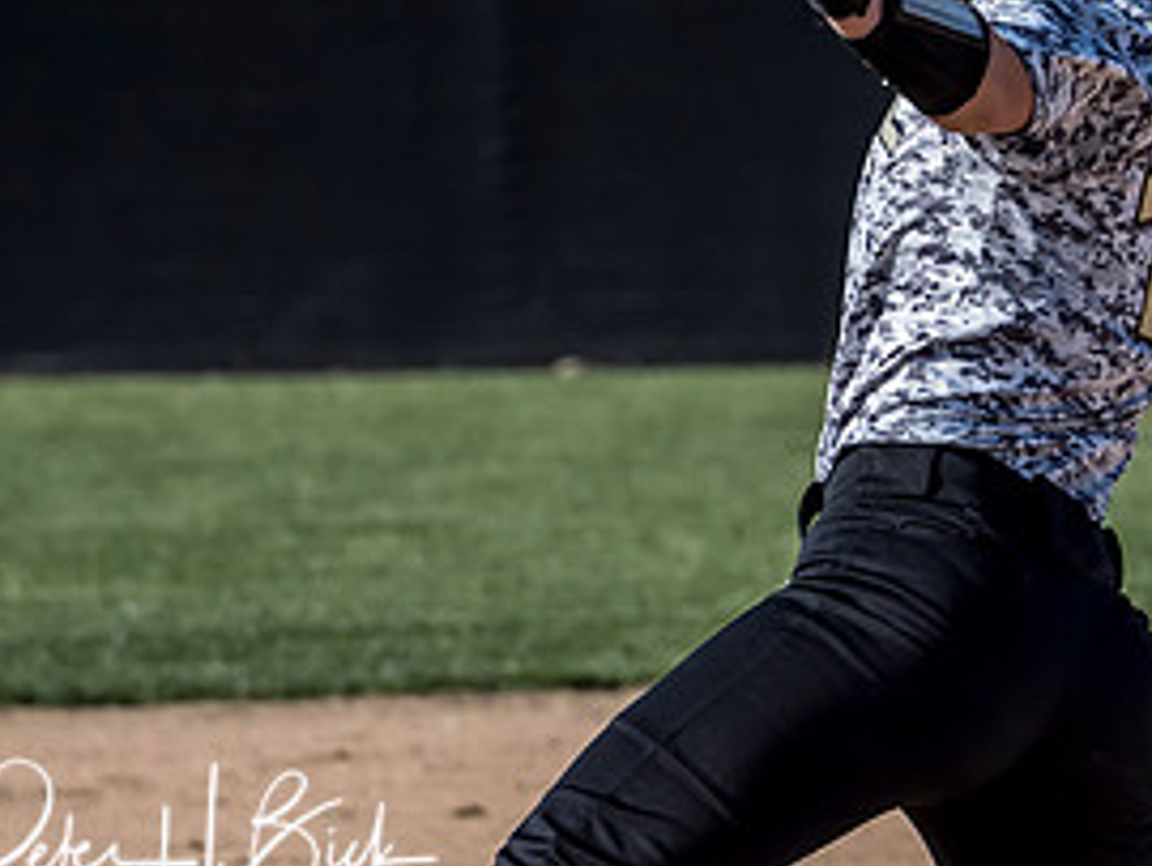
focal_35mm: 695
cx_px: 1067
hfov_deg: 2.8
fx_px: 23150
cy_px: 160
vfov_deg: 2.1
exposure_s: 1/1600
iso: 400
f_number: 6.3
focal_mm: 162
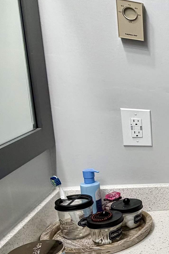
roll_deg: -8.5
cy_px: 163
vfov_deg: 45.9
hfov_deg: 19.3
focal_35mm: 42
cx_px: 335
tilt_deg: -15.8
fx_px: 296
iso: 100
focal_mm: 2.22
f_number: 2.2
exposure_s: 1/121
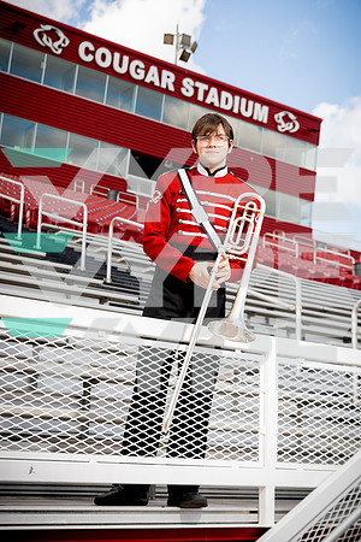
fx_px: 842
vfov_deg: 35.6
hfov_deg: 24.2
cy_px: 271
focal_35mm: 56
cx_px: 180
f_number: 5
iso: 100
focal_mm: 56
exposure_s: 1/250
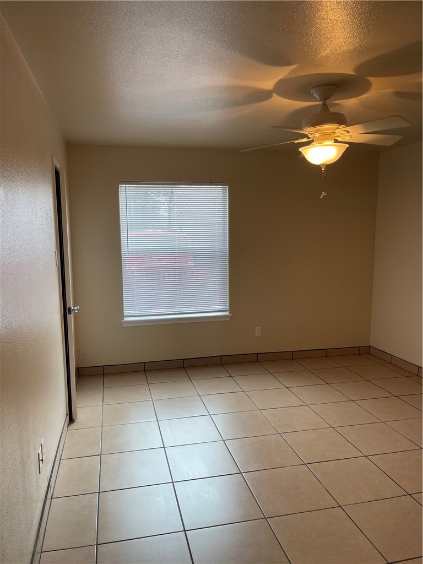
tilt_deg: -6.5
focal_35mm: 26
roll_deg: +0.0
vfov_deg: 67.3
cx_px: 212
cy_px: 282
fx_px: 424
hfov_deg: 53.1
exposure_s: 1/120
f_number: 1.6
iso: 80
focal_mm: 5.1
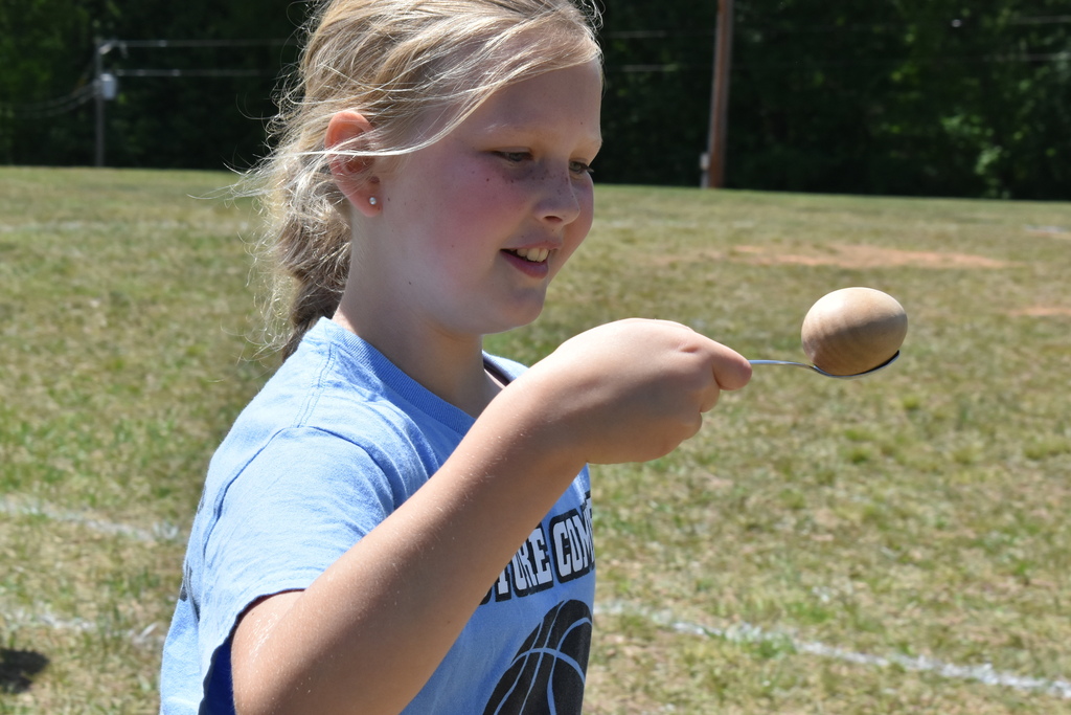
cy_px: 358
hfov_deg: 24.6
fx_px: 2455
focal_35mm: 82
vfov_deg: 16.6
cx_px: 536
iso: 800
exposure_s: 1/800
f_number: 14
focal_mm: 55
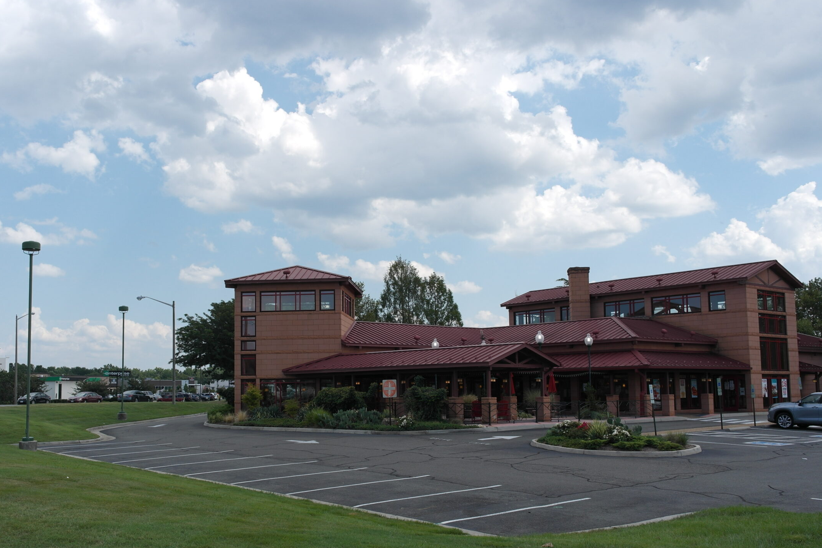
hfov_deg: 53.0
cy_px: 309
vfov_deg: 36.8
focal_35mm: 36
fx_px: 822
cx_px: 356
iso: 100
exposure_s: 1/320
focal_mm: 20
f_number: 7.1
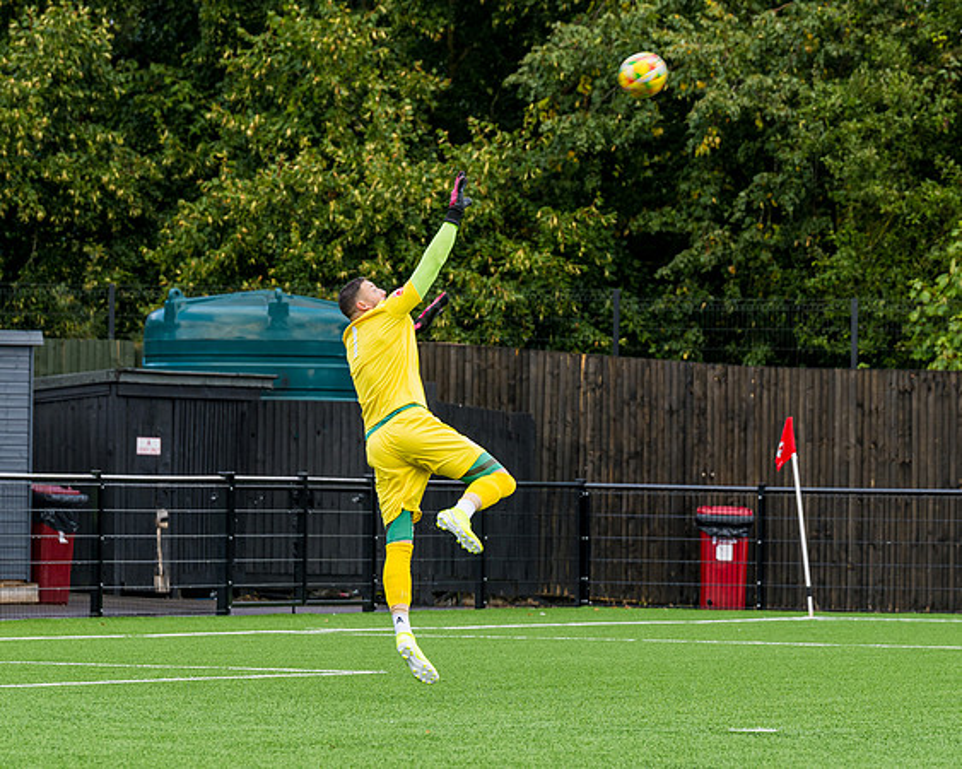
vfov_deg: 5.5
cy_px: 382
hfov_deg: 6.9
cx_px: 447
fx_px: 7996
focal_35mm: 281
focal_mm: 140
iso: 200
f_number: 5
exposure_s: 1/400
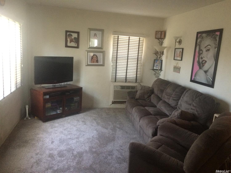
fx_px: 193
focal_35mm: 29
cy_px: 86
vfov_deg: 48.2
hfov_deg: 61.7
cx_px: 116
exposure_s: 1/24
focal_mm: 4.15
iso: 320
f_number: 2.2
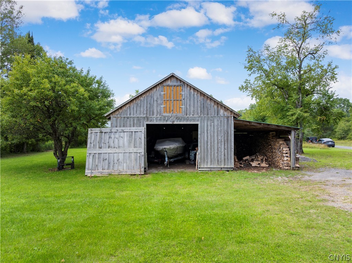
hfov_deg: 71.6
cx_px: 176
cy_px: 132
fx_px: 244
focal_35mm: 24
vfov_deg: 56.7
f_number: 2.8
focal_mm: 12.29
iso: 100
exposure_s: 1/640
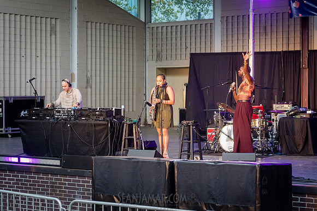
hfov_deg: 25.4
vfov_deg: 17.1
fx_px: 705
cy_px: 106
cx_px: 158
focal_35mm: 80
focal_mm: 80
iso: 4000
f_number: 4
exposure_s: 1/640
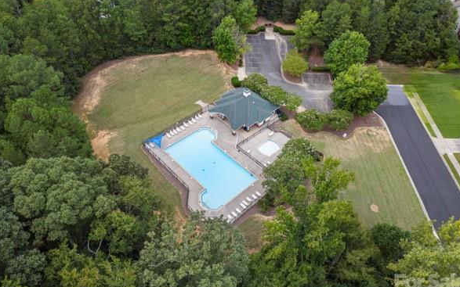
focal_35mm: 26
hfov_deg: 70.4
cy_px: 143
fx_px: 326
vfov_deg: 47.6
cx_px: 233
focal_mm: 8.67
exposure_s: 1/20
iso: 200
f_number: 1.8
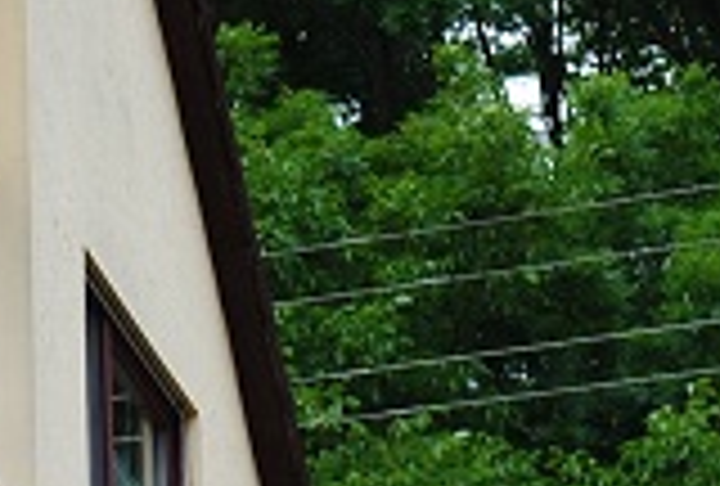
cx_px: -349
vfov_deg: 3.1
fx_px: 8968
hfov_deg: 4.6
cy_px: -468
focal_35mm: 447
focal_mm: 55
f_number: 9
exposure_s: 1/160
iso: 200
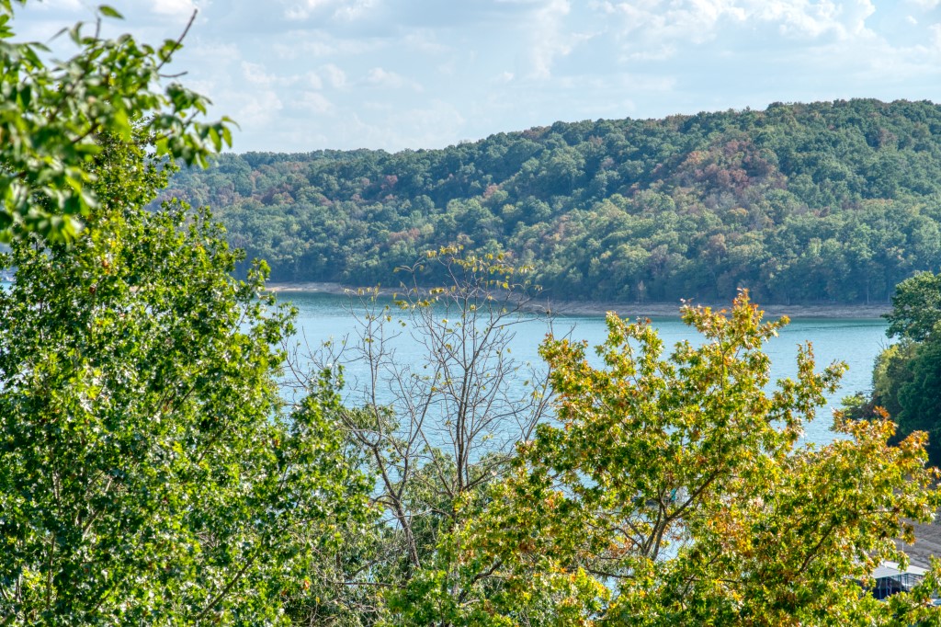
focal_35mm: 105
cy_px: 314
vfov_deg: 13.0
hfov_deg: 19.5
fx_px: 2744
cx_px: 470
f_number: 8
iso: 100
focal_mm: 105
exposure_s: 1/1250
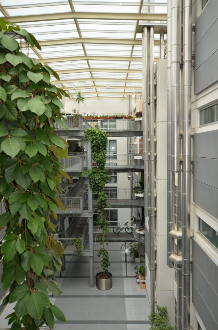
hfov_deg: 47.7
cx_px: 109
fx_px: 246
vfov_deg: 67.5
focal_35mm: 27
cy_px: 165
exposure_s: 1/125
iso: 100
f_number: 5.6
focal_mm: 18
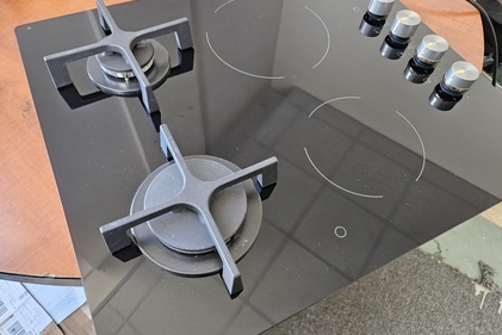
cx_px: 256
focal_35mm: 25
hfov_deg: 71.5
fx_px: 349
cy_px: 168
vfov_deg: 51.3
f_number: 1.8
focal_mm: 5.4
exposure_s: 1/100
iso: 1000
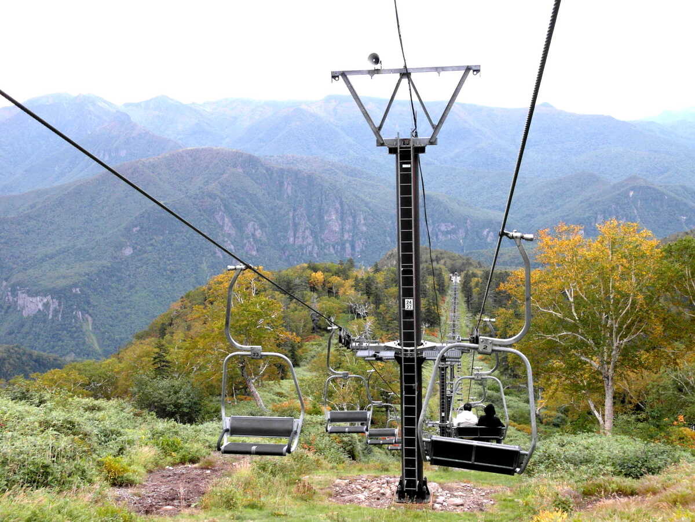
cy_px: 261
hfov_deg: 44.8
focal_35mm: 42
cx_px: 348
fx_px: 843
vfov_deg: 34.3
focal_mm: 9.1
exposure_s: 1/90
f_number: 3.2
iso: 400
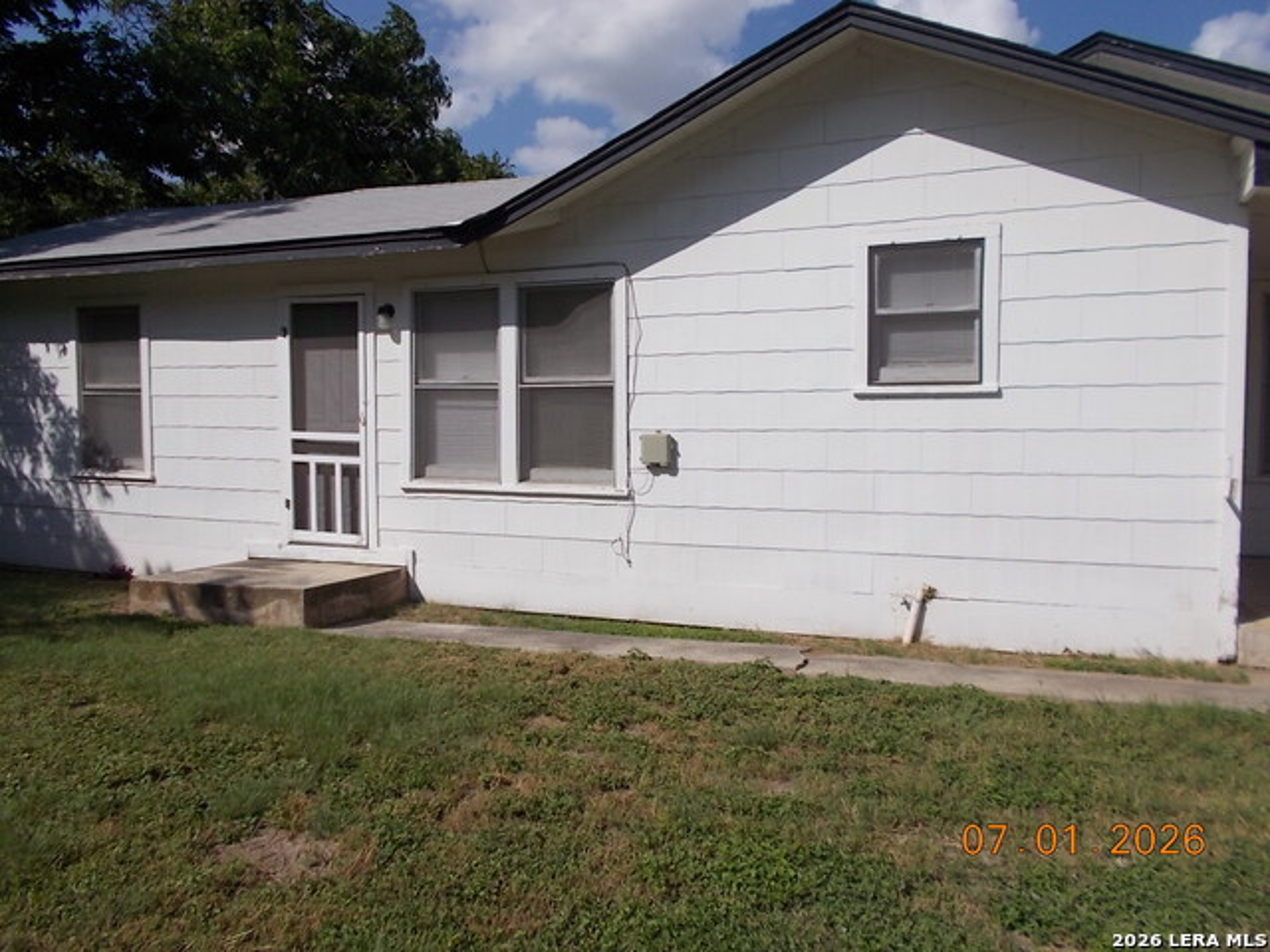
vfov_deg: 53.1
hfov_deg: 67.3
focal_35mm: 26
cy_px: 476
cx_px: 635
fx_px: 954
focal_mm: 4.6
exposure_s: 1/400
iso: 80
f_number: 8
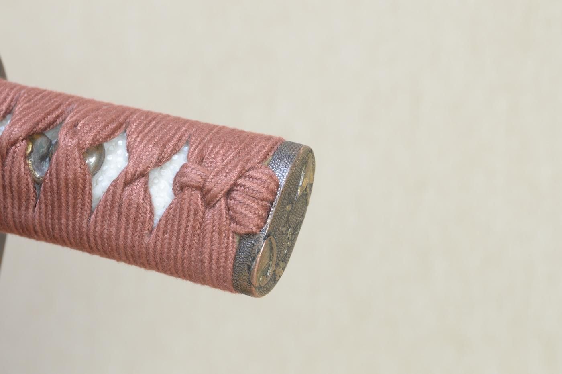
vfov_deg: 10.7
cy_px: 187
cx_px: 281
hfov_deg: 16.1
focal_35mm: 128
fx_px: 1989
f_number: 11
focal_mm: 85
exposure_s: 1/1.6
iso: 400
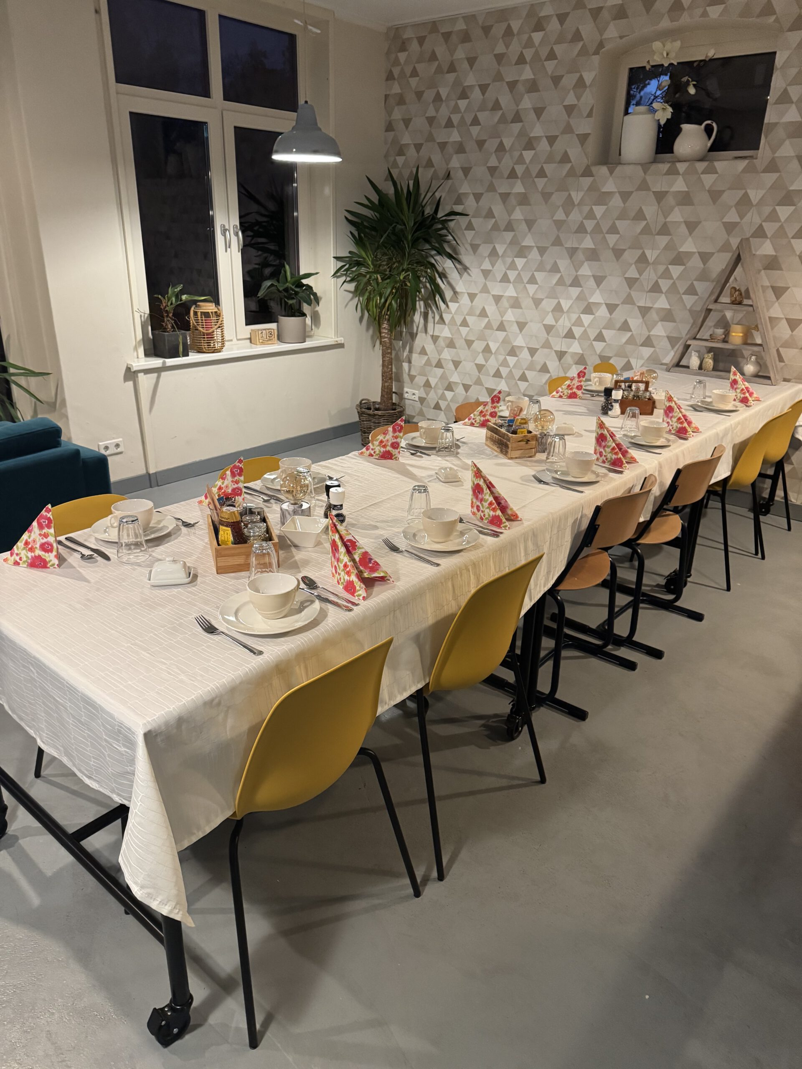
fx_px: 741
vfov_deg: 71.6
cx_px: 401
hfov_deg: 56.8
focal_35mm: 24
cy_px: 534
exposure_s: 1/50
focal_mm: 6.76
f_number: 1.78
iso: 640
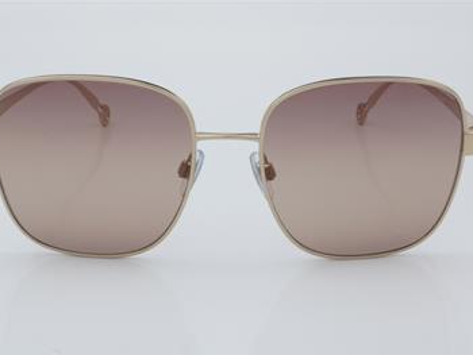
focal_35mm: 91
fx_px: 1238
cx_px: 227
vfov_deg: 16.3
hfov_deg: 21.6
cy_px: 178
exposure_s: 1/4
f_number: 32
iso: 100
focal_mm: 55
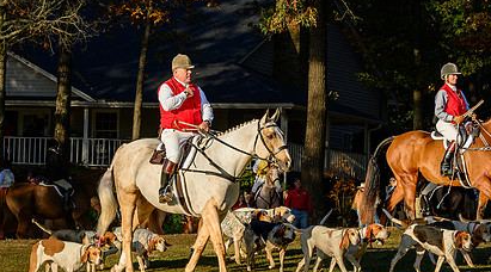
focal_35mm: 191
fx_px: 2478
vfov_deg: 6.3
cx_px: 299
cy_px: 218
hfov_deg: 11.3
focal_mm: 76
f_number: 8
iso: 200
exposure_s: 1/500
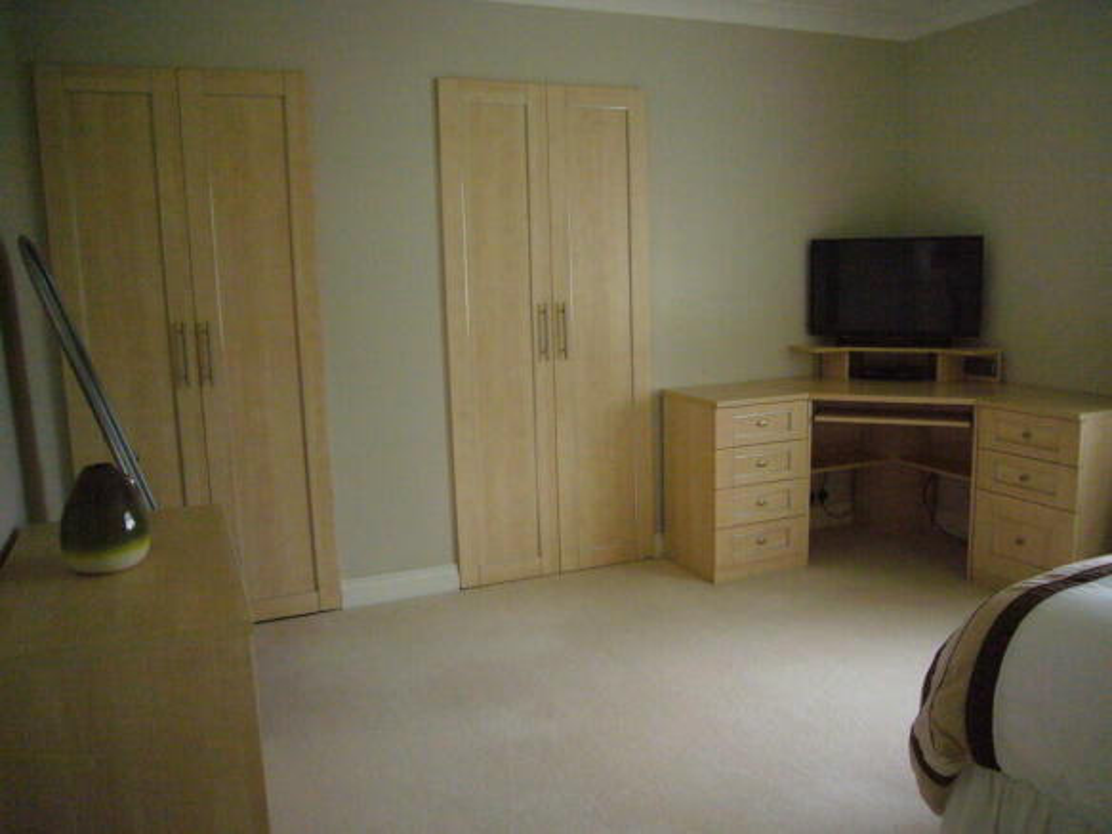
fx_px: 899
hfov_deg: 63.5
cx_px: 556
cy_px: 417
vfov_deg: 49.7
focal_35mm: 28
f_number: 2.8
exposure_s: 1/30
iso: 400
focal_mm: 4.6
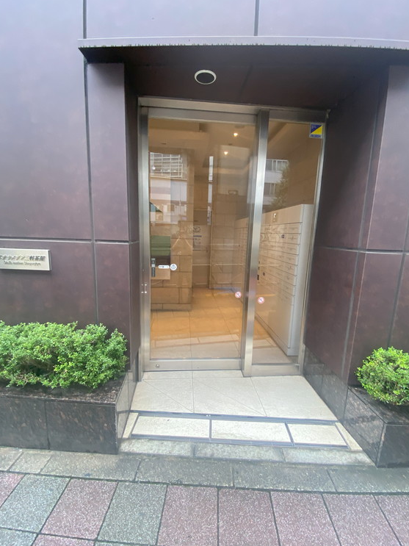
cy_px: 274
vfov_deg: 102.1
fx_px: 221
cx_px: 203
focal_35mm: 14
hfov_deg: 85.7
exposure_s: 1/121
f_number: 2.4
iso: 160
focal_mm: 1.54
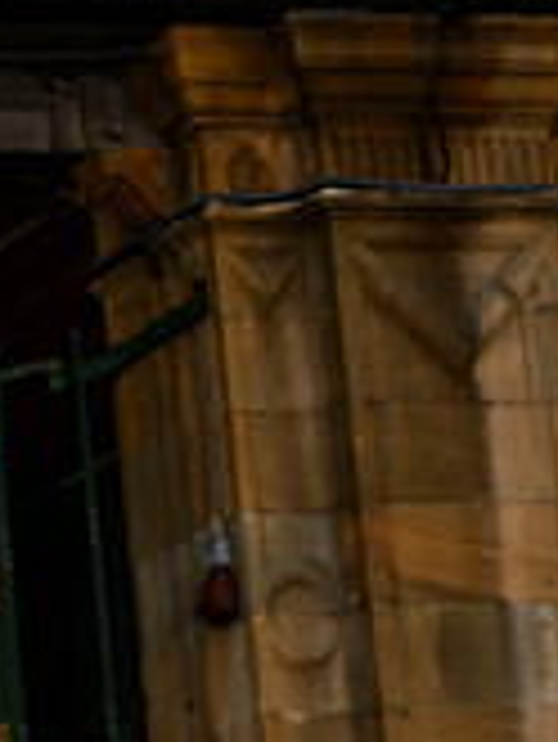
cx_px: -1040
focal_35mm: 163
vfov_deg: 11.9
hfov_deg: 8.0
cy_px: 853
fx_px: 3499
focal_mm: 38
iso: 1000
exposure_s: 1/640
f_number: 5.6
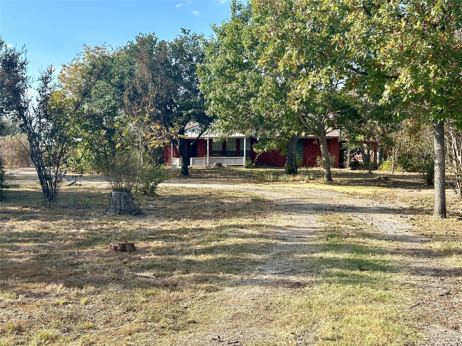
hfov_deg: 39.7
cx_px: 231
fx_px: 641
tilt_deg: -3.0
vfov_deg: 30.3
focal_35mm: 48
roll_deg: -0.8
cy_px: 173
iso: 64
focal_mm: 6.86
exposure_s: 1/1848
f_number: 1.78
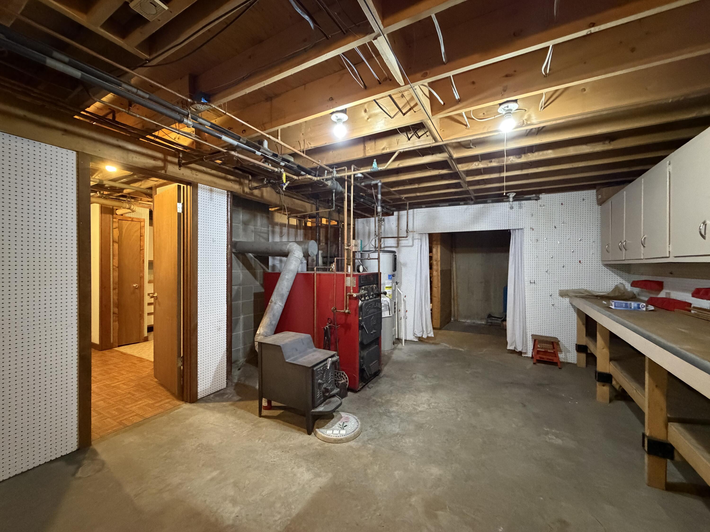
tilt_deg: -0.4
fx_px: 287
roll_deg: +0.1
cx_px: 355
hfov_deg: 102.1
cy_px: 266
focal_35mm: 14
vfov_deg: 85.7
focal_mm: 2.22
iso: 1250
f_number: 2.2
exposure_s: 1/60
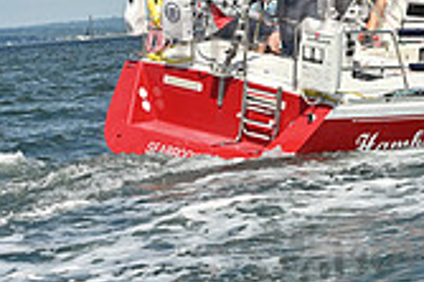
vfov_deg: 5.6
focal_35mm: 243
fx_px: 2859
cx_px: 660
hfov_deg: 8.3
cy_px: -164
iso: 250
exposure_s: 1/1000
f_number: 9
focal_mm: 70
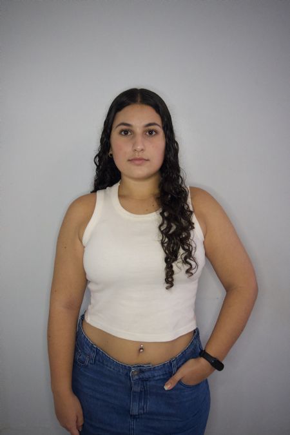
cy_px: 218
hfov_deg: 40.0
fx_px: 399
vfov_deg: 57.2
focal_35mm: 33
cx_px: 145
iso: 6400
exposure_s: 1/320
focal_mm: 22
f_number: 4
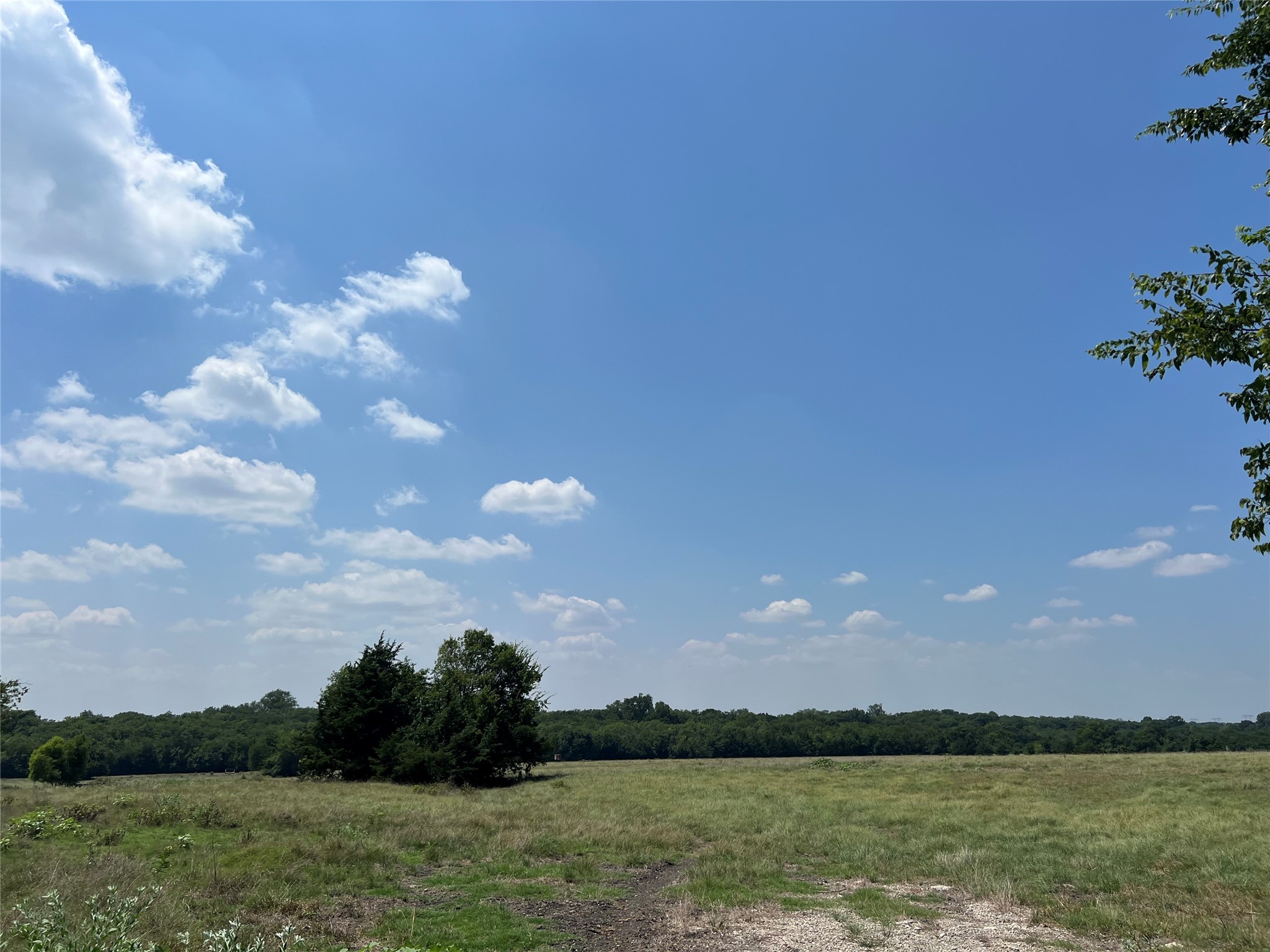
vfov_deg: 53.1
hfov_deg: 67.3
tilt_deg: +16.9
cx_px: 635
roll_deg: +0.4
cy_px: 476
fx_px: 954
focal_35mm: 26
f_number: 1.5
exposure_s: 1/9434
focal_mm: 5.7
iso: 50
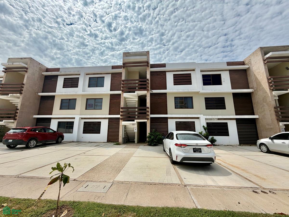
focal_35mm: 14
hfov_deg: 102.1
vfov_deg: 85.7
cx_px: 144
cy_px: 108
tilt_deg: +10.9
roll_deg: -0.6
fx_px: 117
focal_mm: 2.22
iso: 20
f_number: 2.2
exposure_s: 1/2024
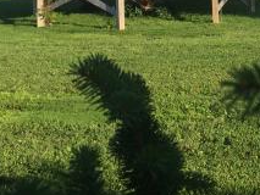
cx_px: 287
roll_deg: +0.2
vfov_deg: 17.6
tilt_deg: +1.3
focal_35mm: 79
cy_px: -51
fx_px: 594
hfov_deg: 23.2
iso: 32
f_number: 2.2
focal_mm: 4.15
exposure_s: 1/1163
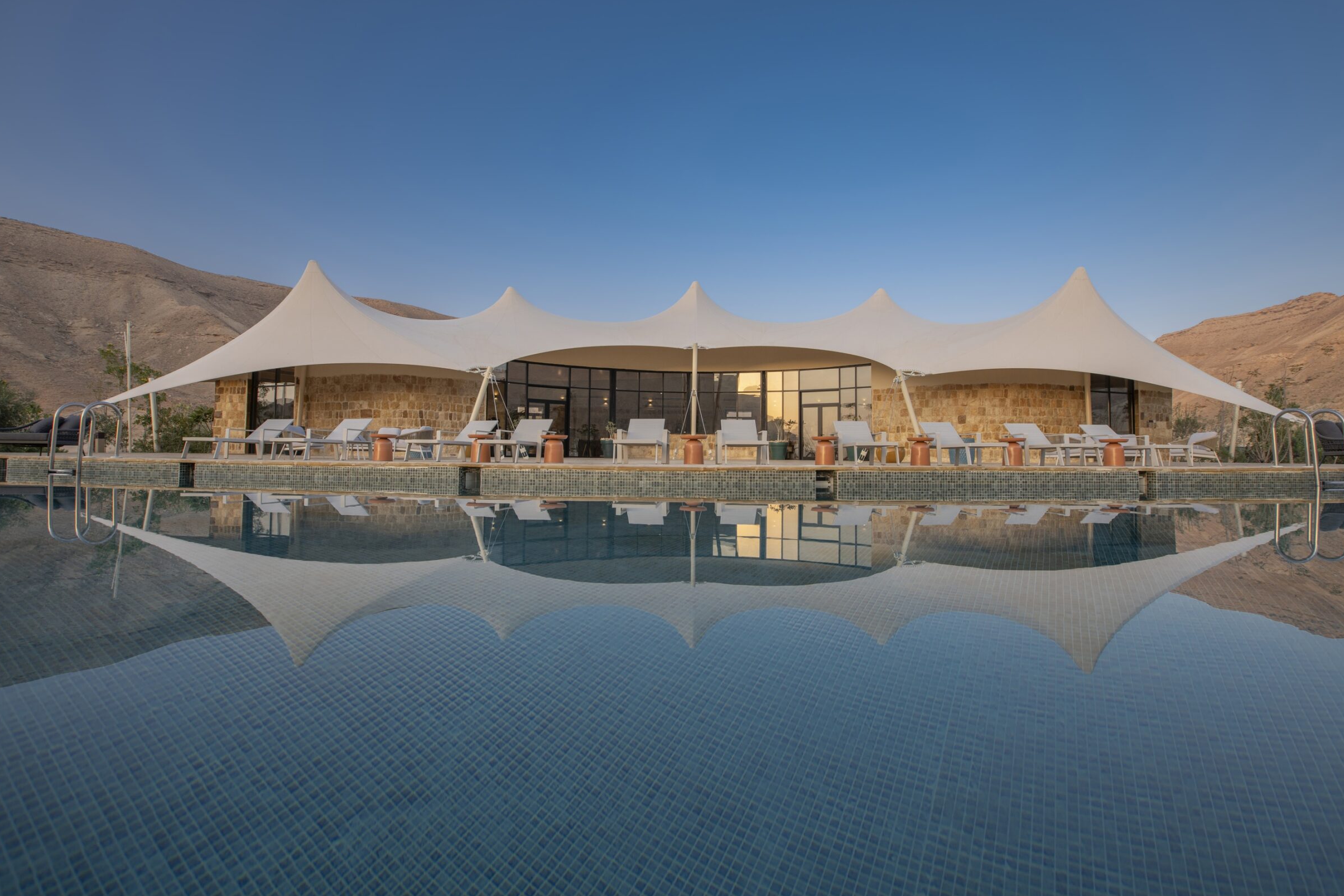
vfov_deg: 70.4
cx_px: 689
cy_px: 427
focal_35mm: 17
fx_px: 635
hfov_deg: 93.3
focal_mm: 16
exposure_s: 1/50
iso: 100
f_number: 7.1
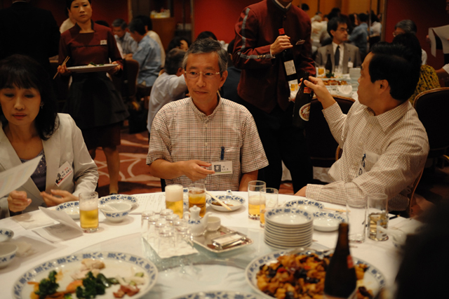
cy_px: 150
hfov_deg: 39.6
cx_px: 224
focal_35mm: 50
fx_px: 623
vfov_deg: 27.0
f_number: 2.8
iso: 2000
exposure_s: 1/125
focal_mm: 50
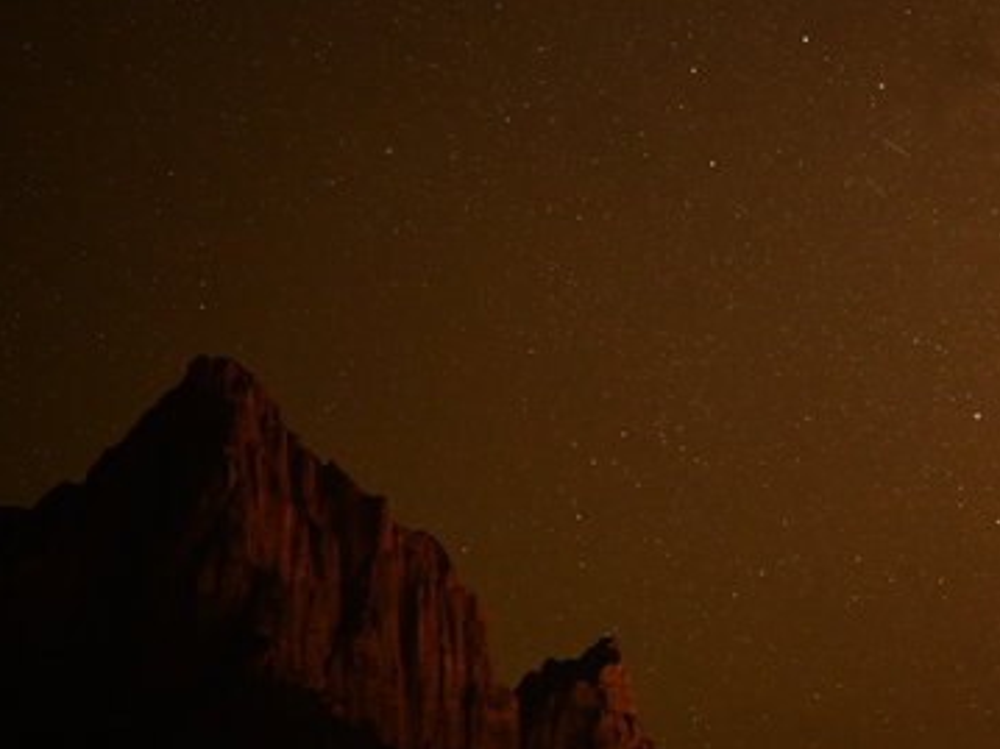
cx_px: 777
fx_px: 2166
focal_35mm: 75
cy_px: 294
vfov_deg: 19.6
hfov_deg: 25.6
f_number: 2
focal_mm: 50
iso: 5000
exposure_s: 3
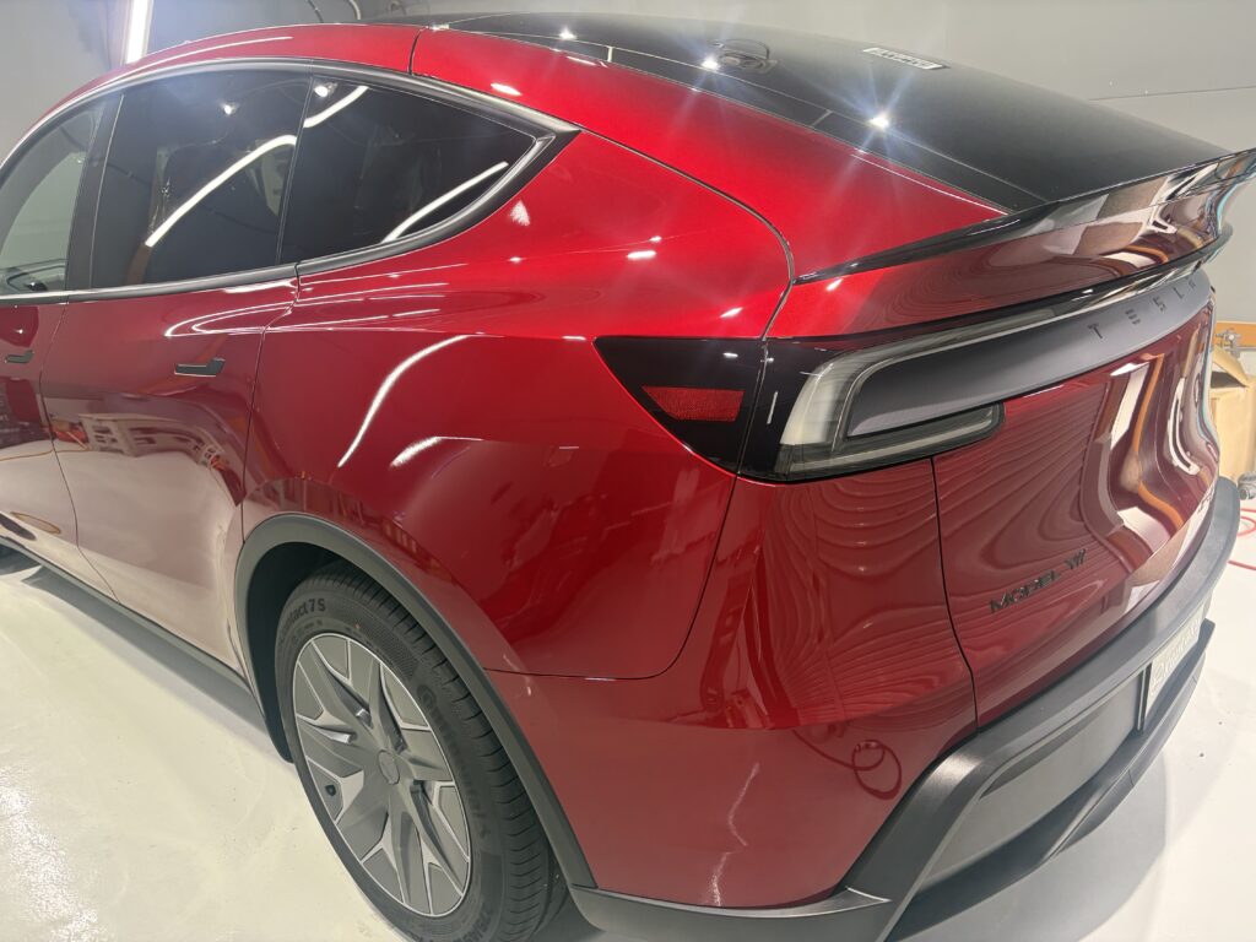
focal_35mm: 26
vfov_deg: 53.1
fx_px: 943
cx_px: 628
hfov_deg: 67.3
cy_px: 471
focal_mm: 5.96
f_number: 1.6
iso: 125
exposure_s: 1/60
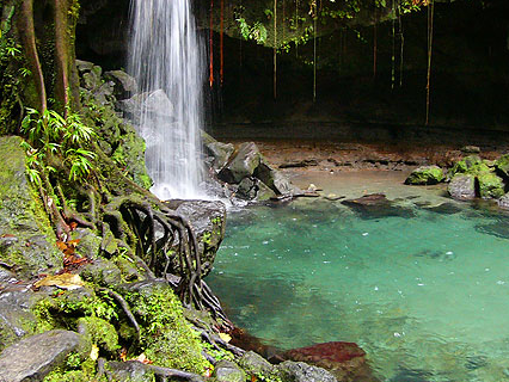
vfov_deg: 38.7
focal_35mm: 37
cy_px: 191
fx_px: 544
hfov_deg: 50.1
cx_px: 246
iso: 200
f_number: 2.8
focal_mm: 4.6
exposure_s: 1/8
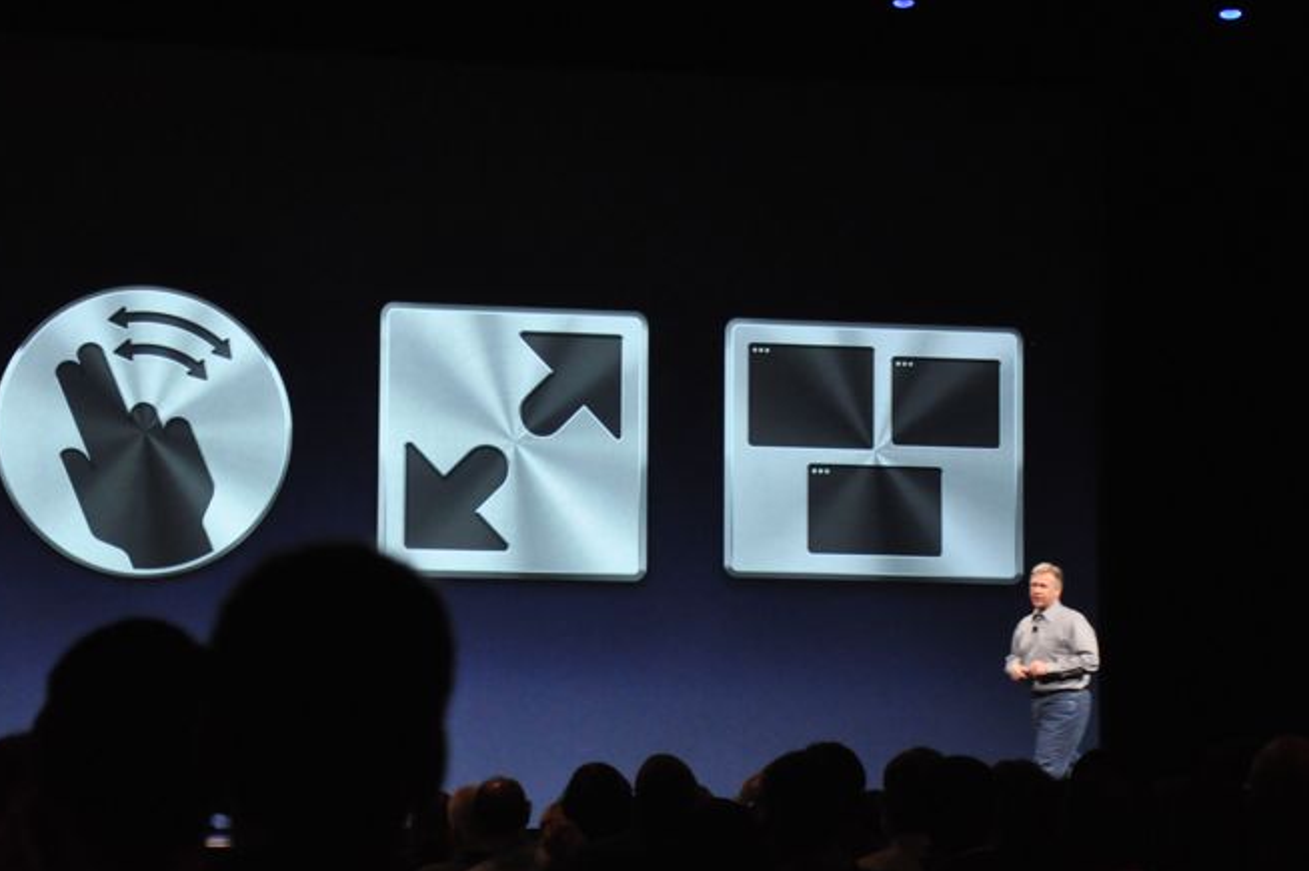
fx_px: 3924
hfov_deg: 18.9
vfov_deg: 12.7
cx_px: 574
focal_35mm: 108
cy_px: 421
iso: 1600
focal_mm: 62
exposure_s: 1/60
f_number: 5.3
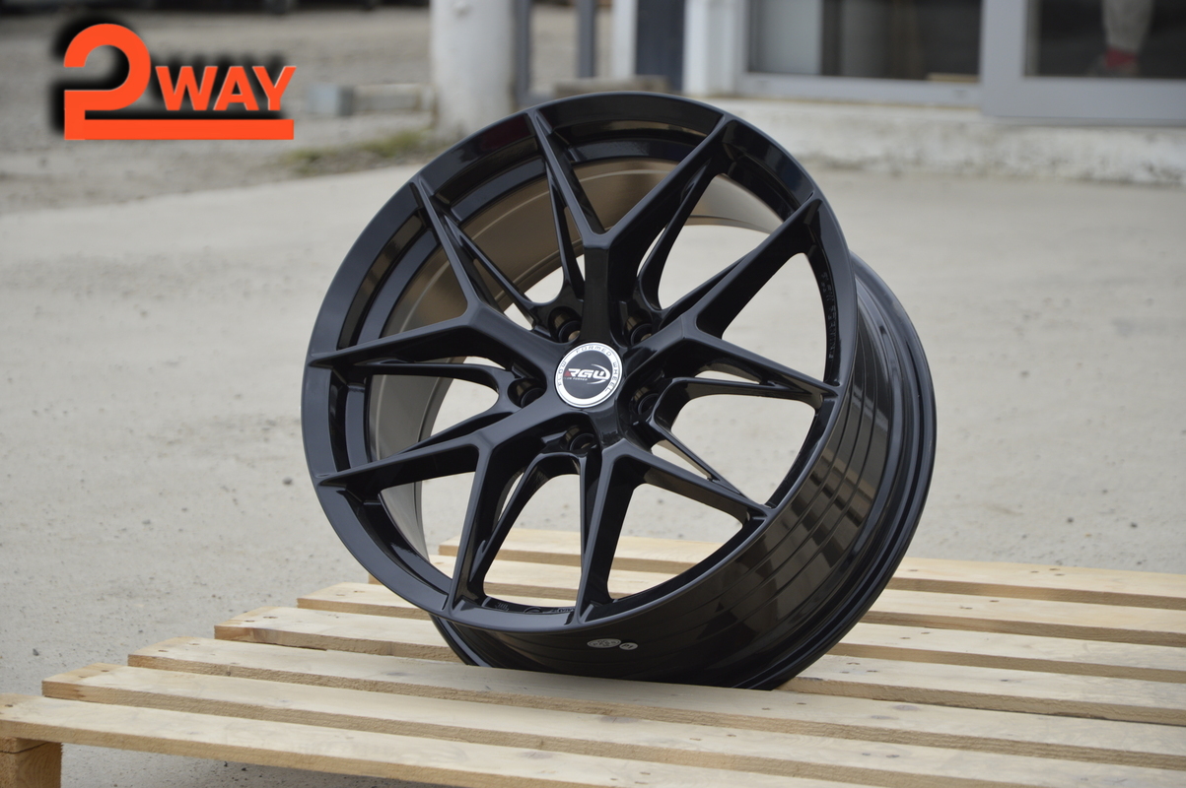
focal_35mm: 138
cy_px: 394
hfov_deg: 14.9
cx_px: 593
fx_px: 4542
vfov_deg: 9.9
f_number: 5.6
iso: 160
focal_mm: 92
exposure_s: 1/125
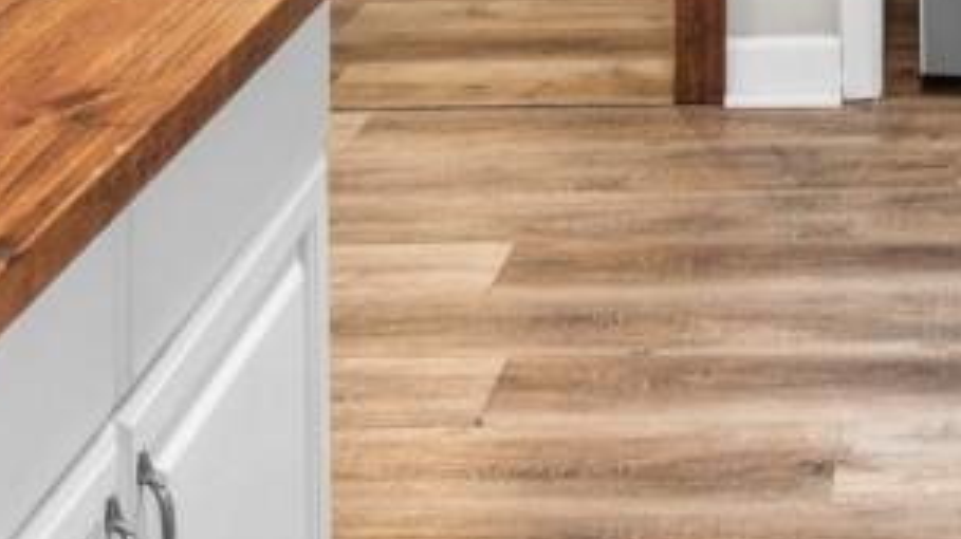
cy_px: -770
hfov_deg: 23.7
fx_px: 2139
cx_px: 1056
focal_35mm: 84
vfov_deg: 11.7
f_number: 4.5
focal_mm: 10
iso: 100
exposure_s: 1.6
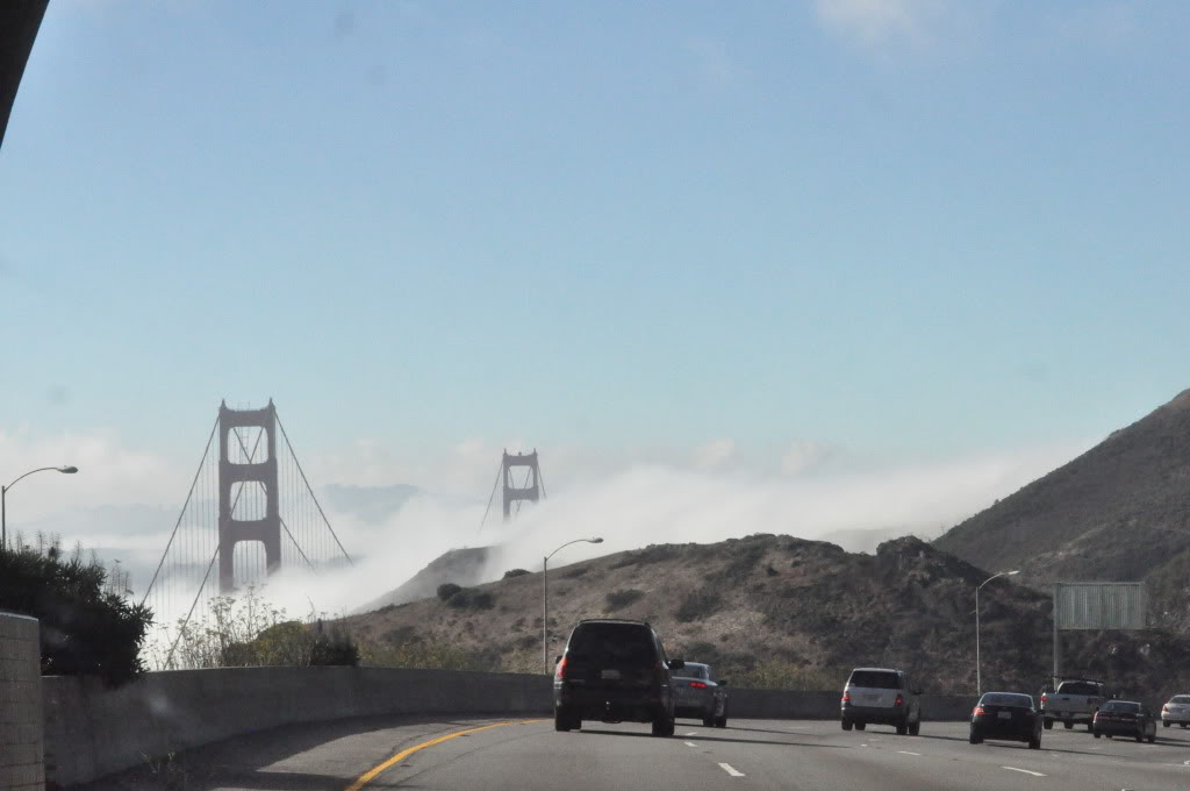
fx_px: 3466
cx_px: 595
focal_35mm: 105
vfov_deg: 13.0
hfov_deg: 19.5
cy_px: 396
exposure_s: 1/2000
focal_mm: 70
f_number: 20
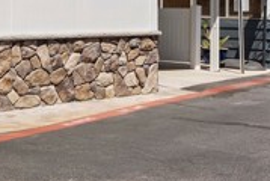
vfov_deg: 12.7
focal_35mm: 107
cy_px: 4
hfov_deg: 16.2
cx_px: -207
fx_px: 804
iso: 320
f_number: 9
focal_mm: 30
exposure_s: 1/1000
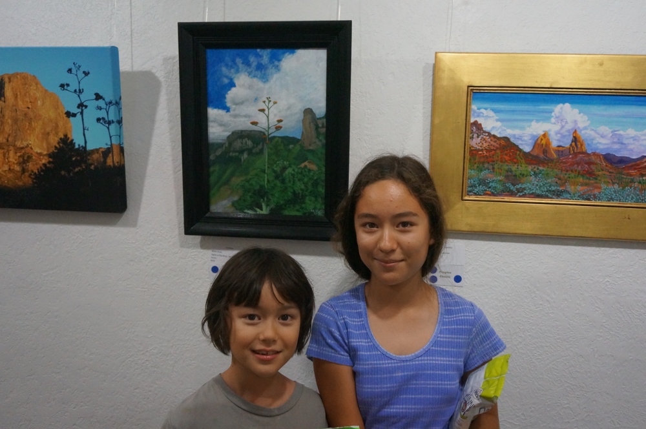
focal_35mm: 33
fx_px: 591
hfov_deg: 57.3
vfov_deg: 39.9
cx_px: 323
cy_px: 214
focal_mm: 22
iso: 3200
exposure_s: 1/100
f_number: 4
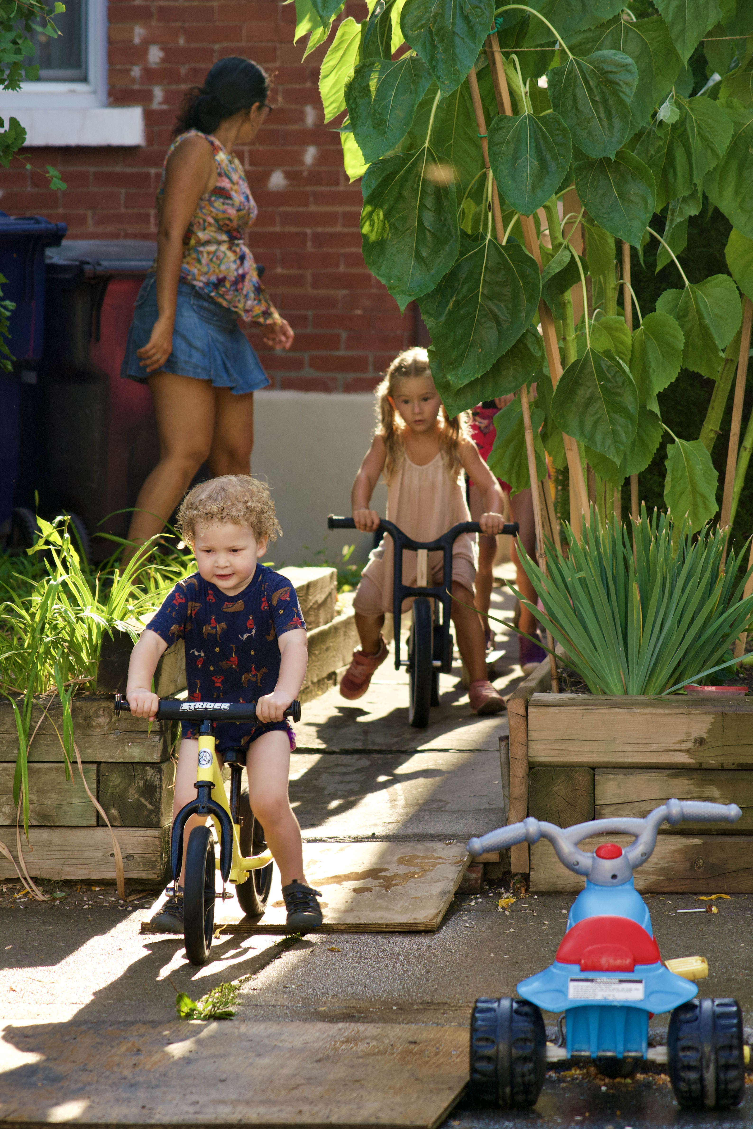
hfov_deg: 13.0
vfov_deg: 19.5
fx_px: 3293
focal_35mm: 105
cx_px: 376
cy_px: 564
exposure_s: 1/250
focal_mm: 105
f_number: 4
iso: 400
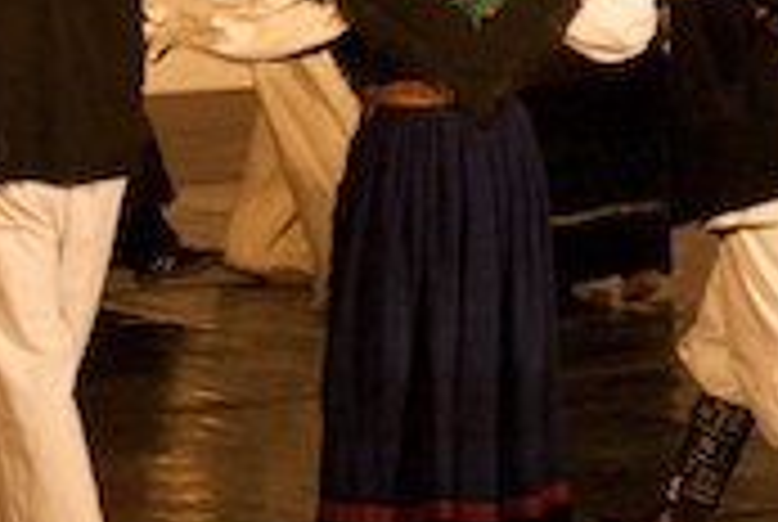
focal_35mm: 388
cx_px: 261
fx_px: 8399
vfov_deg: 3.5
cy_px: -171
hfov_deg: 5.3
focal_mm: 70
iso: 800
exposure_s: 1/125
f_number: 5.6
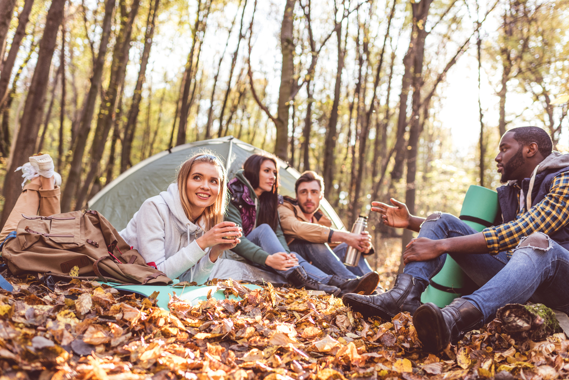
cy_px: 190
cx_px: 284
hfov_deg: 54.4
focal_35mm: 35
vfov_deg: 37.9
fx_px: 553
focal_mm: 35
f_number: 2.2
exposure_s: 1/250
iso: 250
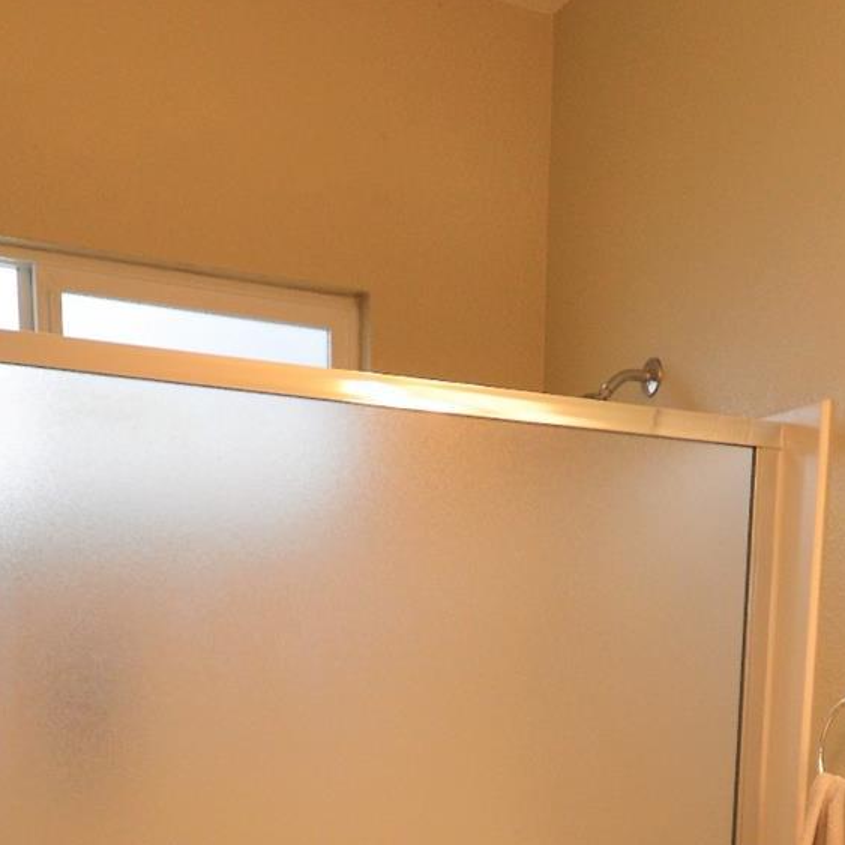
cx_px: 500
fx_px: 1408
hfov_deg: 33.3
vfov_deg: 27.7
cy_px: 1101
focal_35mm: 51
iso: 400
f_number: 4
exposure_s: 1/60
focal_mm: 10
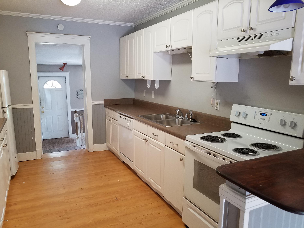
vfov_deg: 53.1
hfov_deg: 67.3
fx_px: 228
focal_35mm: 26
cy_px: 114
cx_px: 152
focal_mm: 4.2
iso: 125
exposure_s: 1/24
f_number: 1.7
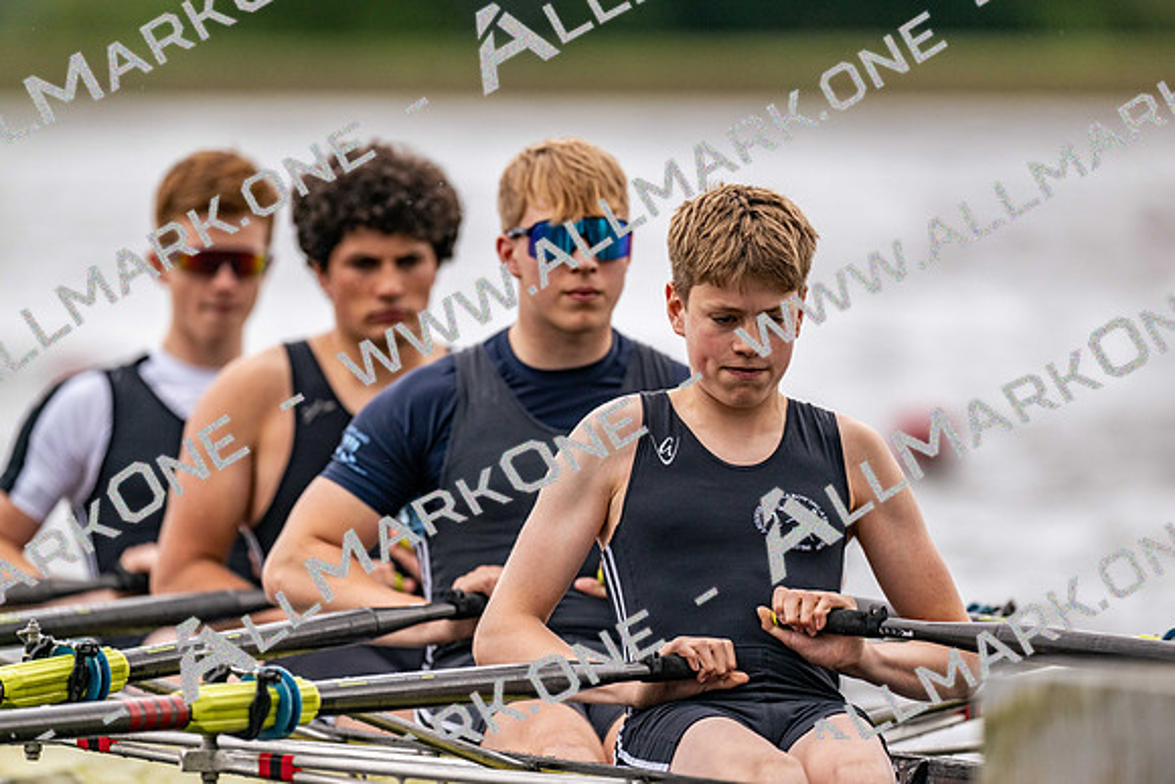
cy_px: 392
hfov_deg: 3.4
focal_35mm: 600
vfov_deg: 2.3
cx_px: 588
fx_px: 19587
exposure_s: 1/2500
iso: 400
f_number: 4
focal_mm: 600
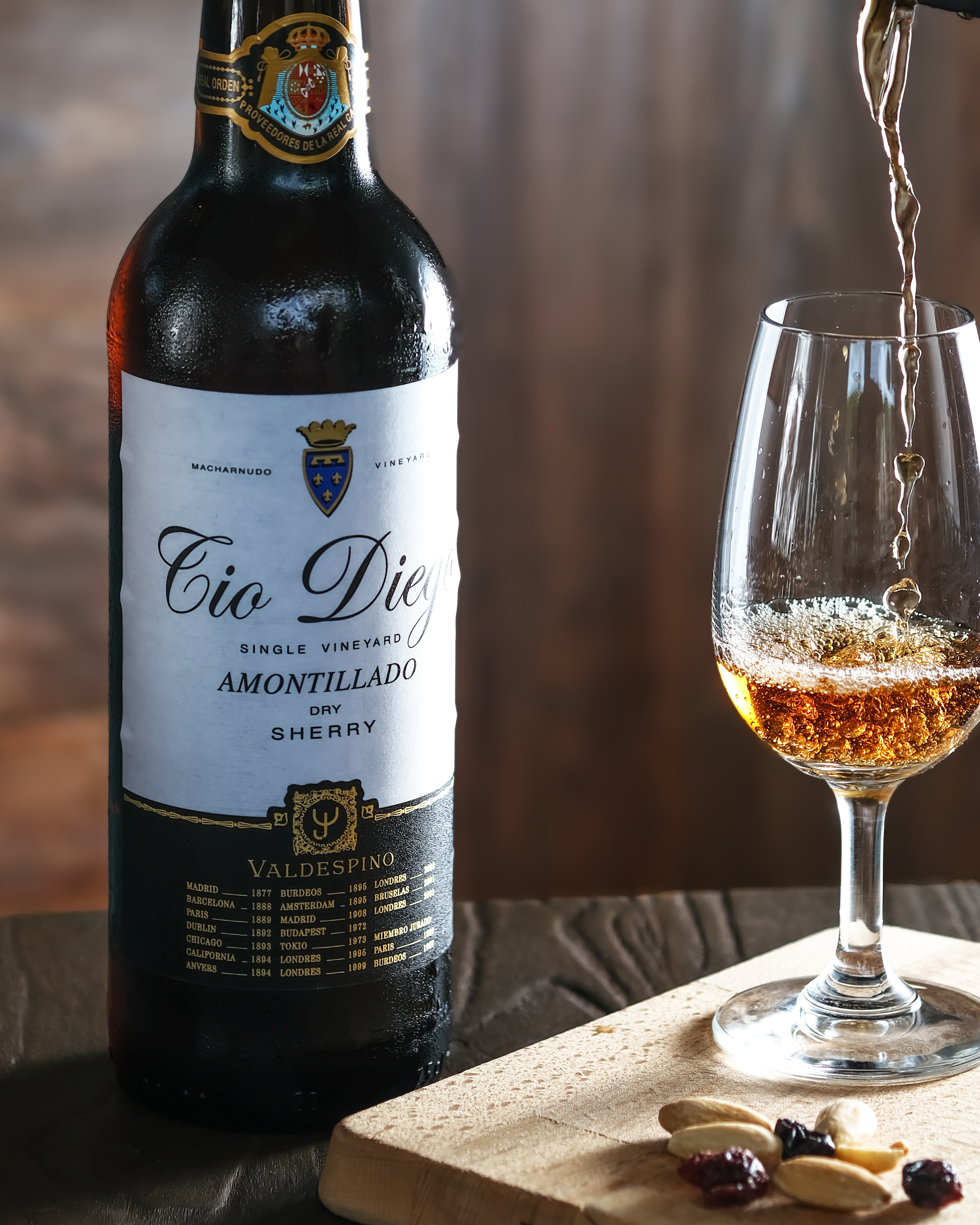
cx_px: 561
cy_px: 392
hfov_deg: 11.0
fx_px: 5076
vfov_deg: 13.7
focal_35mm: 140
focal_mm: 60
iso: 125
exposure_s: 1/200
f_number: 3.6
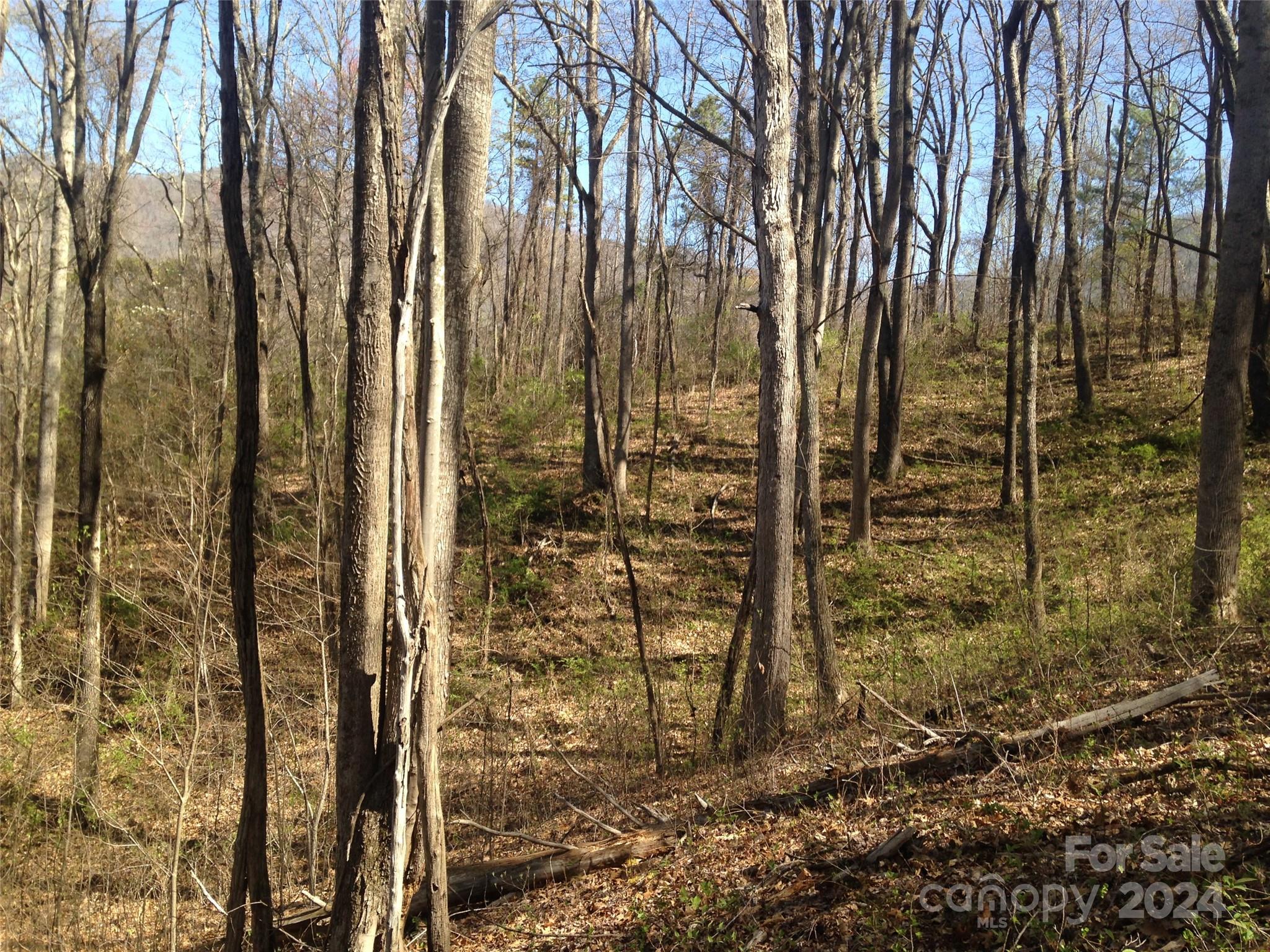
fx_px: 1211
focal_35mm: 33
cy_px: 476
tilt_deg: -1.0
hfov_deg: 55.4
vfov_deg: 42.9
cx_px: 635
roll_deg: -3.9
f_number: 2.4
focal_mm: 4.12
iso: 50
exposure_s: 1/433
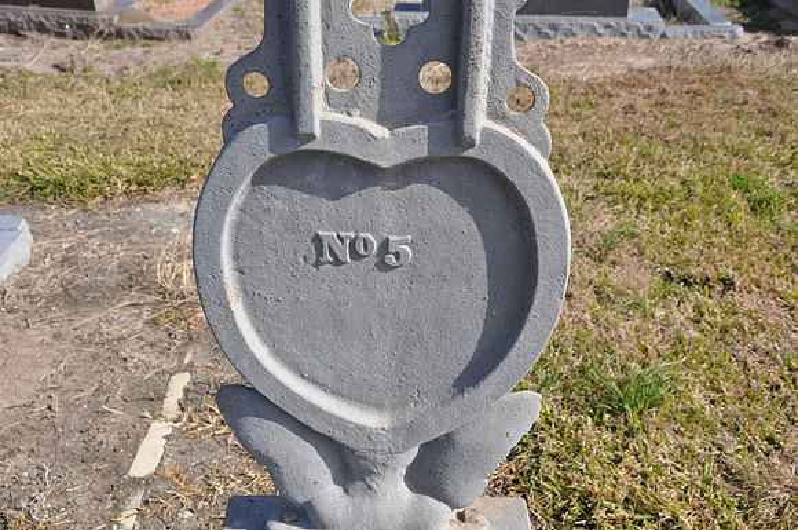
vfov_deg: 34.1
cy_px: 265
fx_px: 863
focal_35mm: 39
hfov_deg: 49.6
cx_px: 399
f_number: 11
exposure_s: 1/125
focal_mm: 26
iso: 200
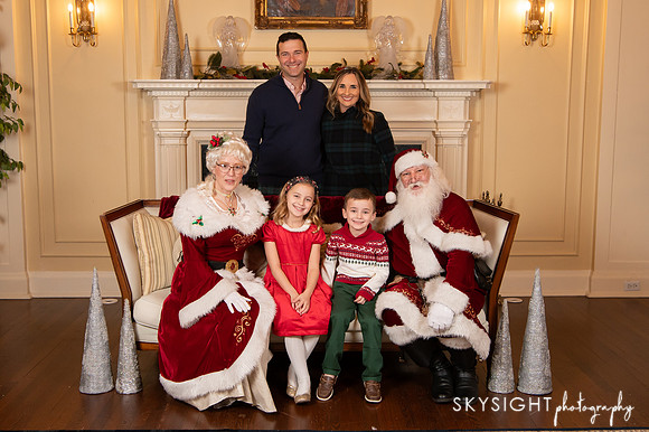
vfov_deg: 29.7
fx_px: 815
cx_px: 300
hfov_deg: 43.4
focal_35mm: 45
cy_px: 211
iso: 1600
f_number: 5.6
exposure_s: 1/200
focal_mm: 35
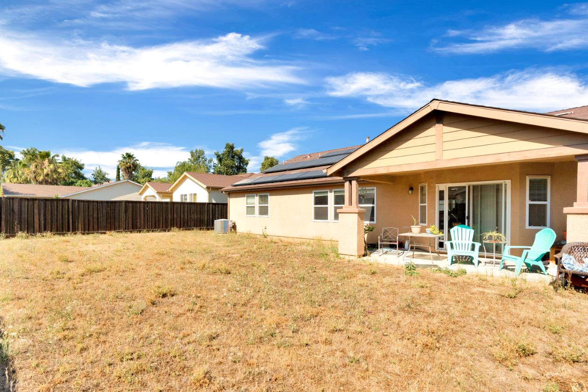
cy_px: 217
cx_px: 268
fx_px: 310
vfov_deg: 64.4
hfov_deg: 86.7
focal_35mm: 19
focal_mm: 16
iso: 640
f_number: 7.1
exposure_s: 1/2000
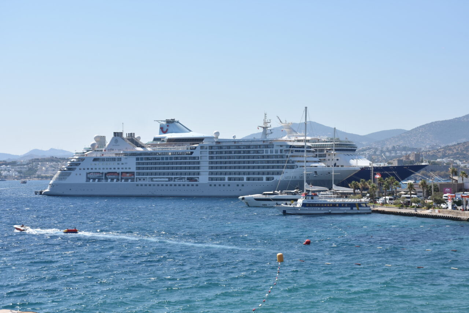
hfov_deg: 29.9
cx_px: 234
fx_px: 880
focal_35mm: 68
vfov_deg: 20.2
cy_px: 156
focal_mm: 45
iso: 200
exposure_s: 1/400
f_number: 10
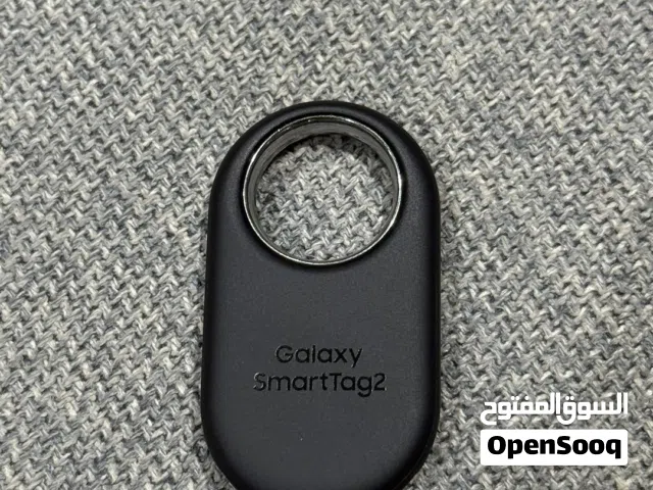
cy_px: 245
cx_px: 326
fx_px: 905
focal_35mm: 48
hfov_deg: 39.7
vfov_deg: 30.3
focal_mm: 6.76
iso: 125
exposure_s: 1/50
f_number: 1.78
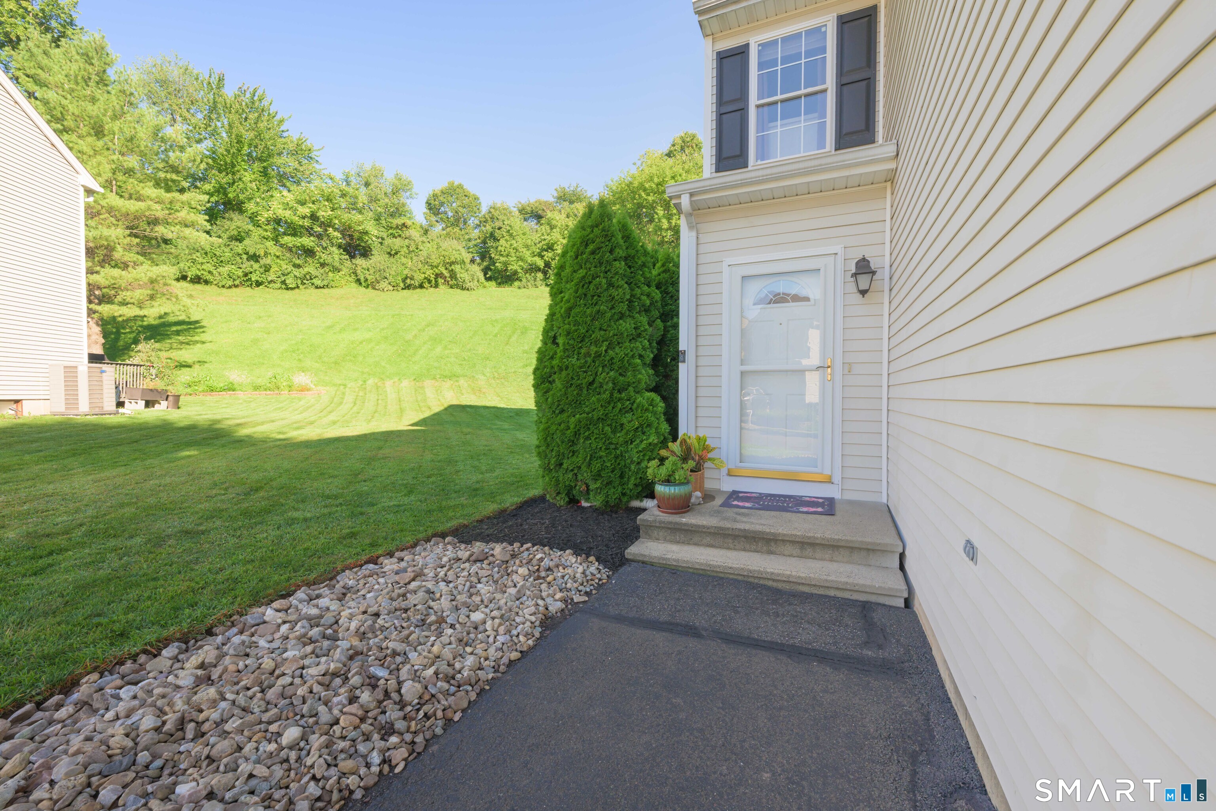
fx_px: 473
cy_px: 406
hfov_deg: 104.3
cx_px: 608
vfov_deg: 81.2
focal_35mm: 14
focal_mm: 14
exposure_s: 1/100
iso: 100
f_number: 9
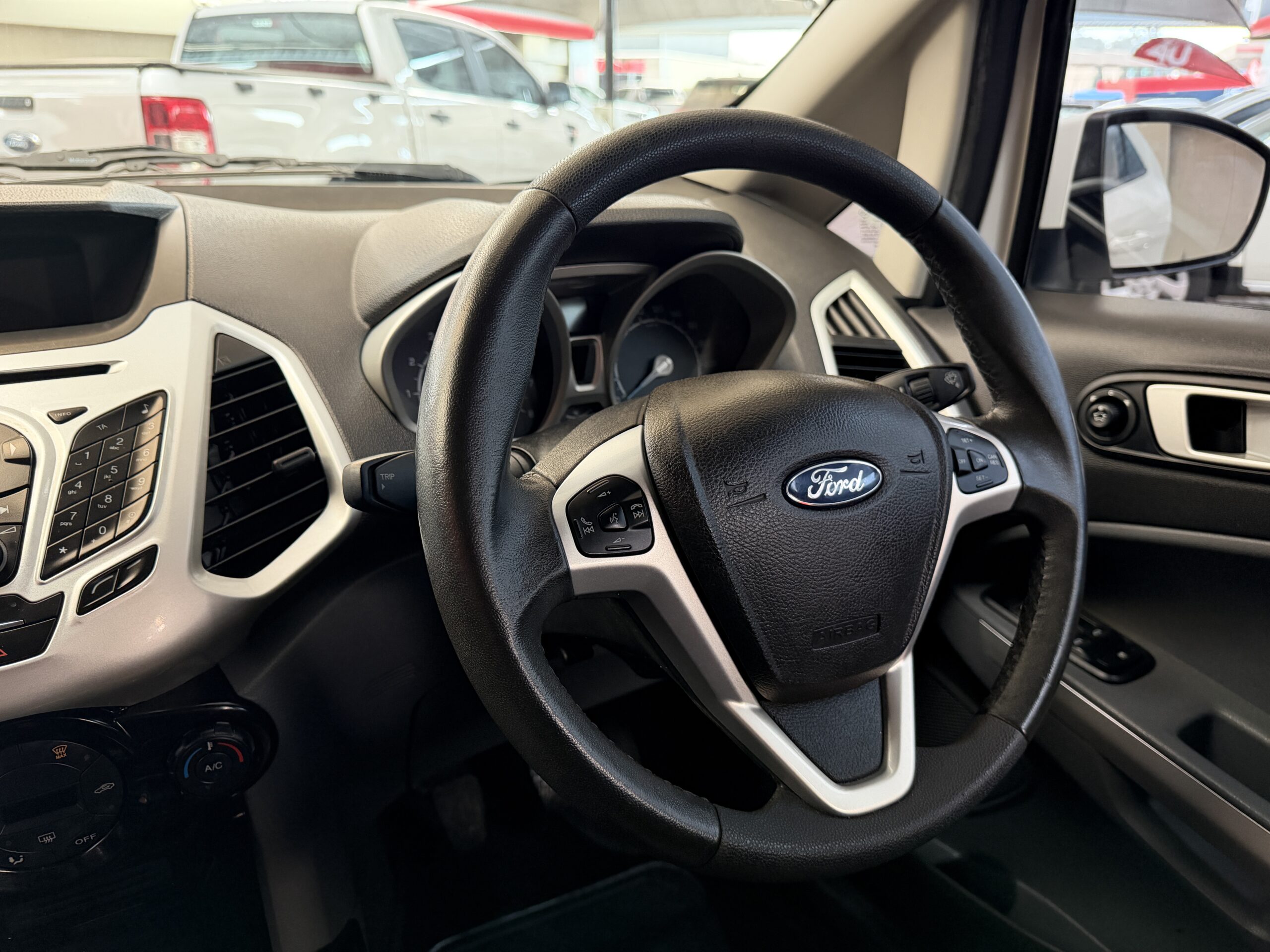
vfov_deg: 56.8
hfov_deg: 71.6
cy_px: 476
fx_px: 881
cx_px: 635
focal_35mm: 24
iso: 640
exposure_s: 1/60
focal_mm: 6.76
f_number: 1.78
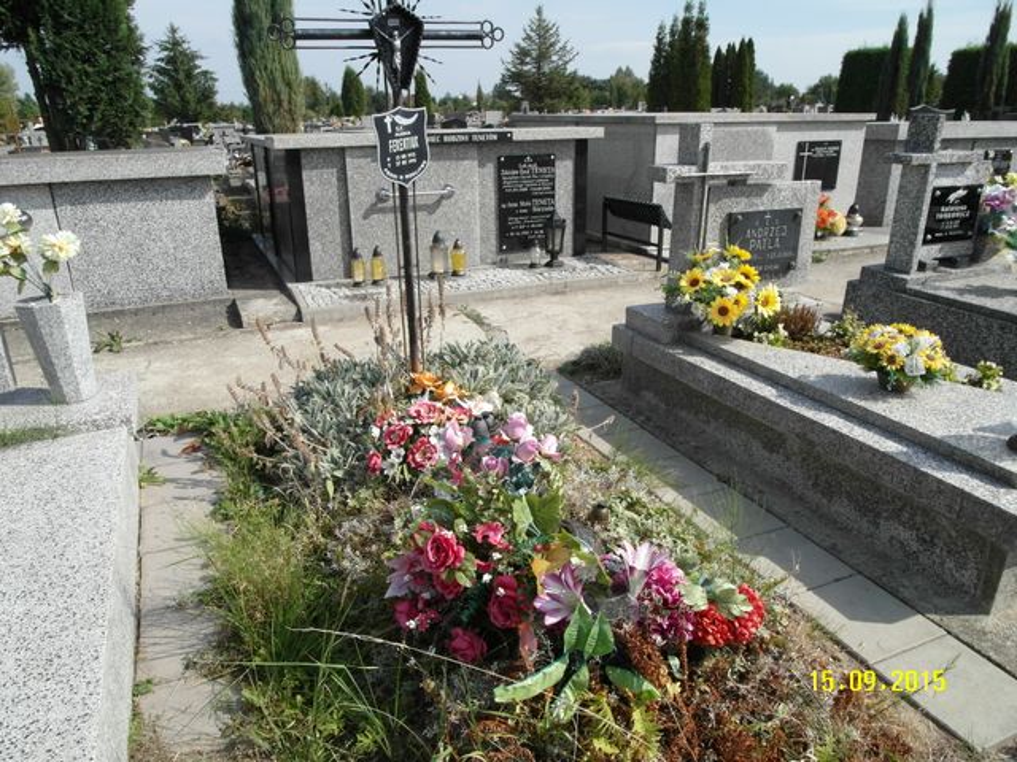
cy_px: 381
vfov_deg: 56.8
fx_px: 705
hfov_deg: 71.6
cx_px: 508
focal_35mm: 24
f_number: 4.4
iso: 80
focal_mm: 5.2
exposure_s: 1/500
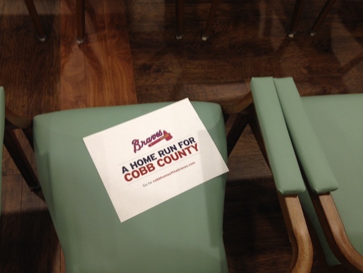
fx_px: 378
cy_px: 133
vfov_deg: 39.7
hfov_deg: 51.3
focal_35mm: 36
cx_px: 180
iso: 64
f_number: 2.4
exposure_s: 1/20
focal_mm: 4.28
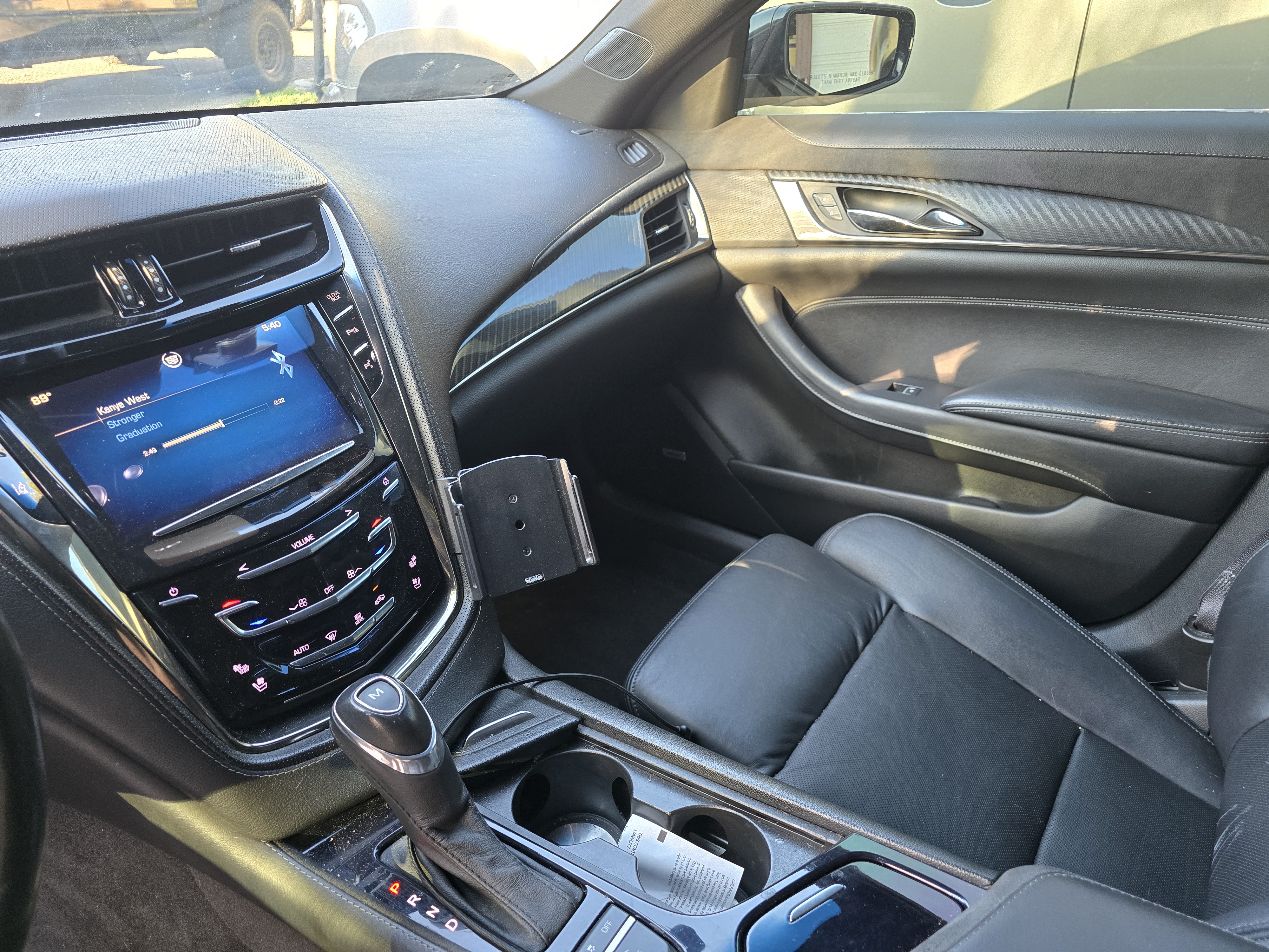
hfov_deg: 73.9
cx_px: 634
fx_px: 843
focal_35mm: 23
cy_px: 476
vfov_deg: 58.9
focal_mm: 6.3
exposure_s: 1/120
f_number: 1.7
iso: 320
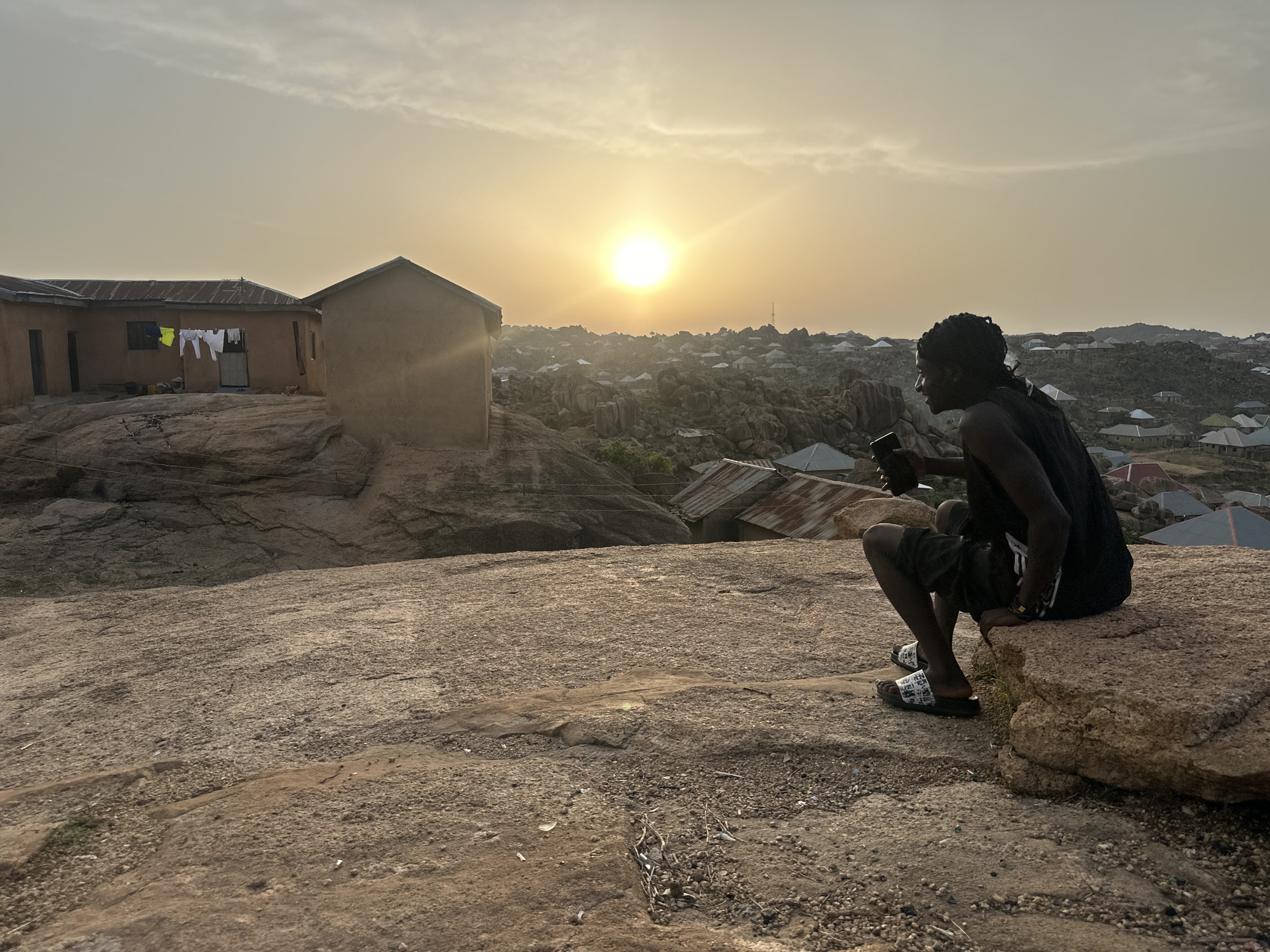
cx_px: 635
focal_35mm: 24
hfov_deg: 71.6
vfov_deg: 56.8
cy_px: 476
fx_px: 881
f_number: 1.78
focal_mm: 6.86
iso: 80
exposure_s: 1/4184
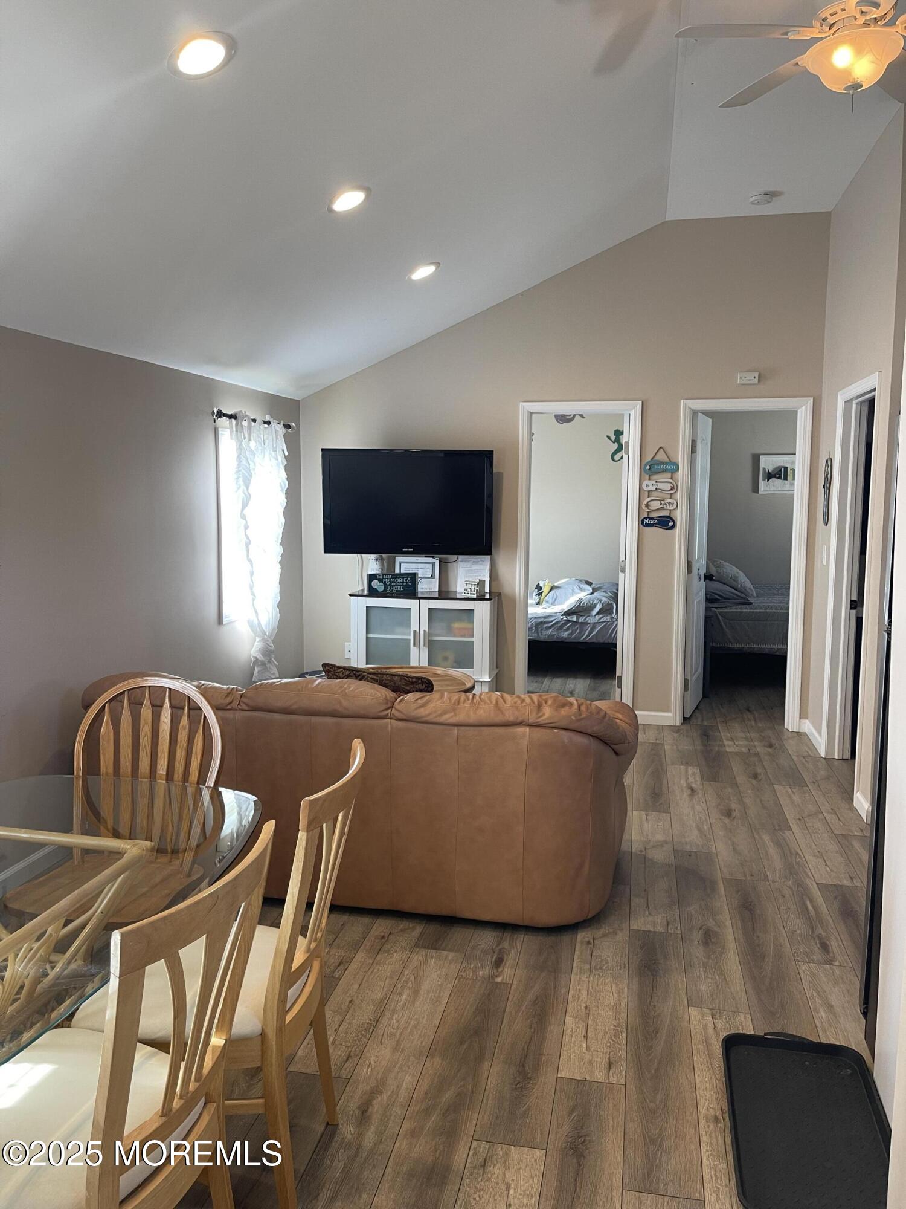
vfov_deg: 69.4
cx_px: 453
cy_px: 604
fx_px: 872
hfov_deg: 54.9
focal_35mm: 25
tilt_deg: -5.6
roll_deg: -0.1
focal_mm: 5.1
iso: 80
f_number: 1.6
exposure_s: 1/60
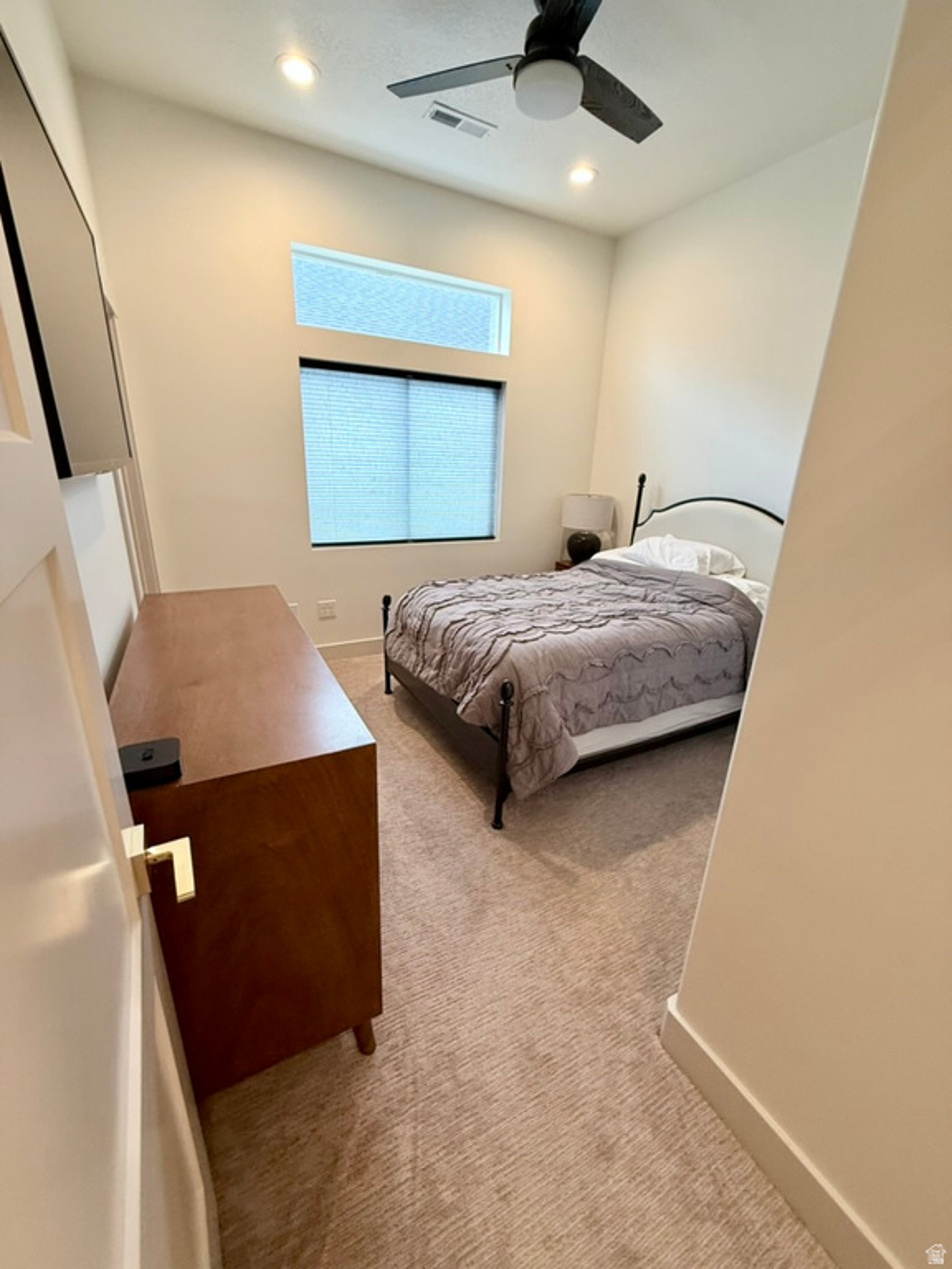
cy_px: 634
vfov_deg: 102.1
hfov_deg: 85.7
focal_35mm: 14
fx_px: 513
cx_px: 476
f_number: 2.2
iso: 200
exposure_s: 1/60
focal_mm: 2.22
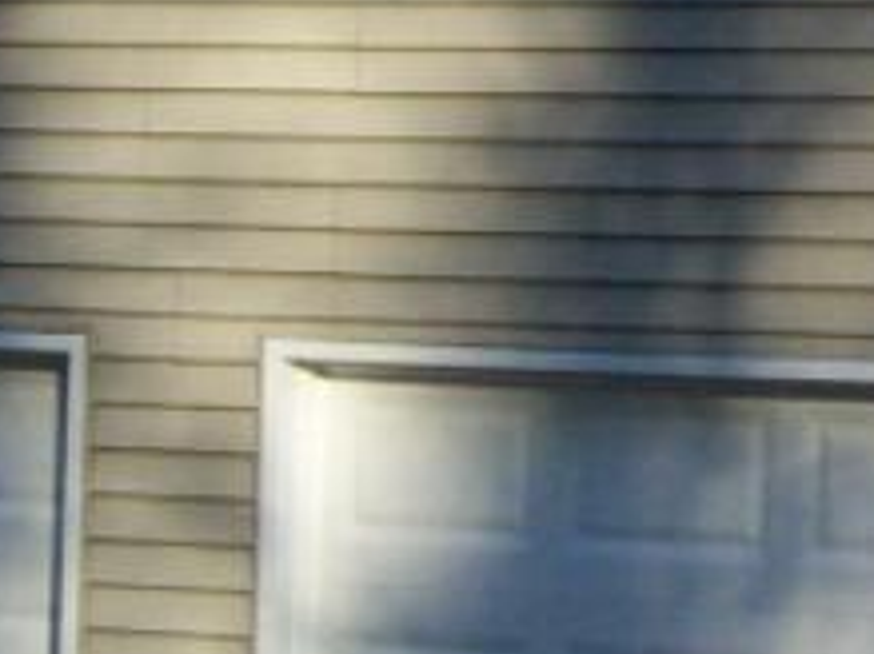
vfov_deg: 6.2
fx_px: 5981
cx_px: 1185
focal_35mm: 237
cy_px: -128
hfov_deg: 8.2
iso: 80
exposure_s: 1/285
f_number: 4.8
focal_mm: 6
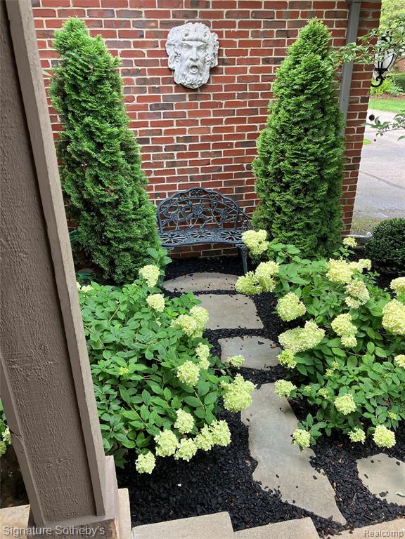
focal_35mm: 28
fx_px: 437
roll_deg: +1.7
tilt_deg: -25.9
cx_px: 202
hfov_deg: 49.7
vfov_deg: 63.4
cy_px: 270
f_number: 1.8
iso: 32
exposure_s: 1/121
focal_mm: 3.99
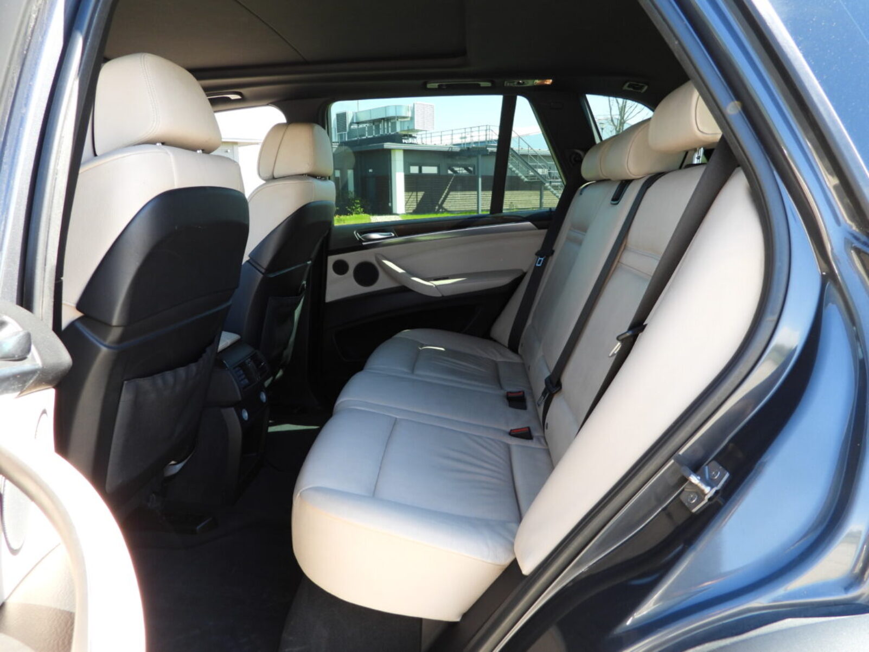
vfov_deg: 56.8
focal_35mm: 24
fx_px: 603
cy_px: 326
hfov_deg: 71.6
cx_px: 434
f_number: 2.8
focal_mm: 4.3
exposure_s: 1/100
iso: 100
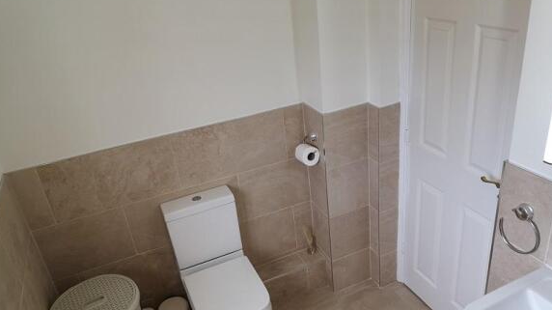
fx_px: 439
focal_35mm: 30
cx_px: 275
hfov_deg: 64.3
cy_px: 181
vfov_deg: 38.8
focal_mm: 3.95
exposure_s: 1/100
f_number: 1.8
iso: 64
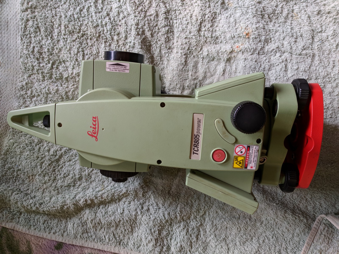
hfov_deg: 67.3
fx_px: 255
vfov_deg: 53.1
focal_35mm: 26
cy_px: 127
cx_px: 170
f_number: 2.2
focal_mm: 3.81
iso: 750
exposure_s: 1/25
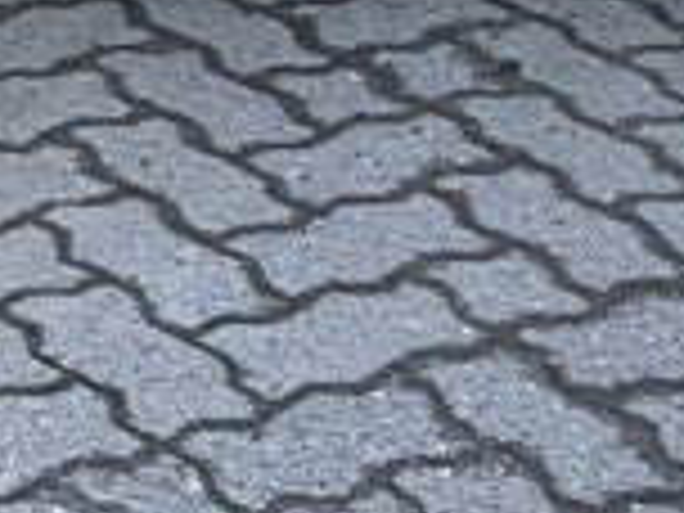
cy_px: -356
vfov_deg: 8.4
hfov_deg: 10.6
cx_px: -706
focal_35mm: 171
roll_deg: +4.0
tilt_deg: -20.4
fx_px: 3379
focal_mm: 5.7
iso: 200
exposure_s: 1/50
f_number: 1.5
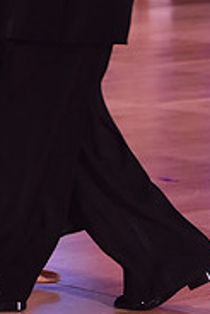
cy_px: -145
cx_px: 6
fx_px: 3083
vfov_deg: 5.8
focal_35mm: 353
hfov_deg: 3.9
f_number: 4.5
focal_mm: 112
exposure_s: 1/320
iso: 2000
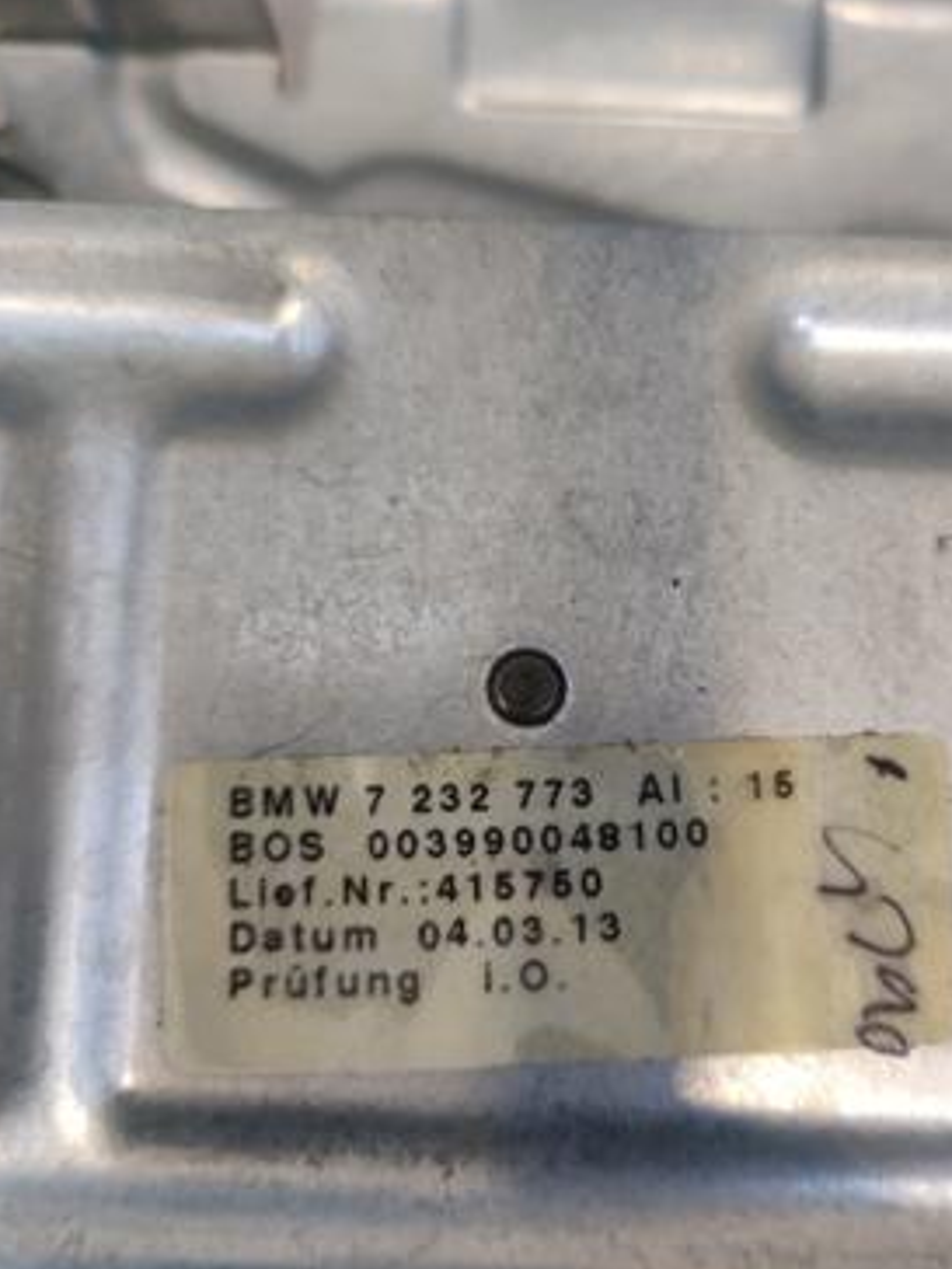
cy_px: 631
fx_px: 1210
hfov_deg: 42.7
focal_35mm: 33
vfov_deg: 55.4
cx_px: 589
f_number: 1.79
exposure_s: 1/33
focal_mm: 4.7
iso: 655
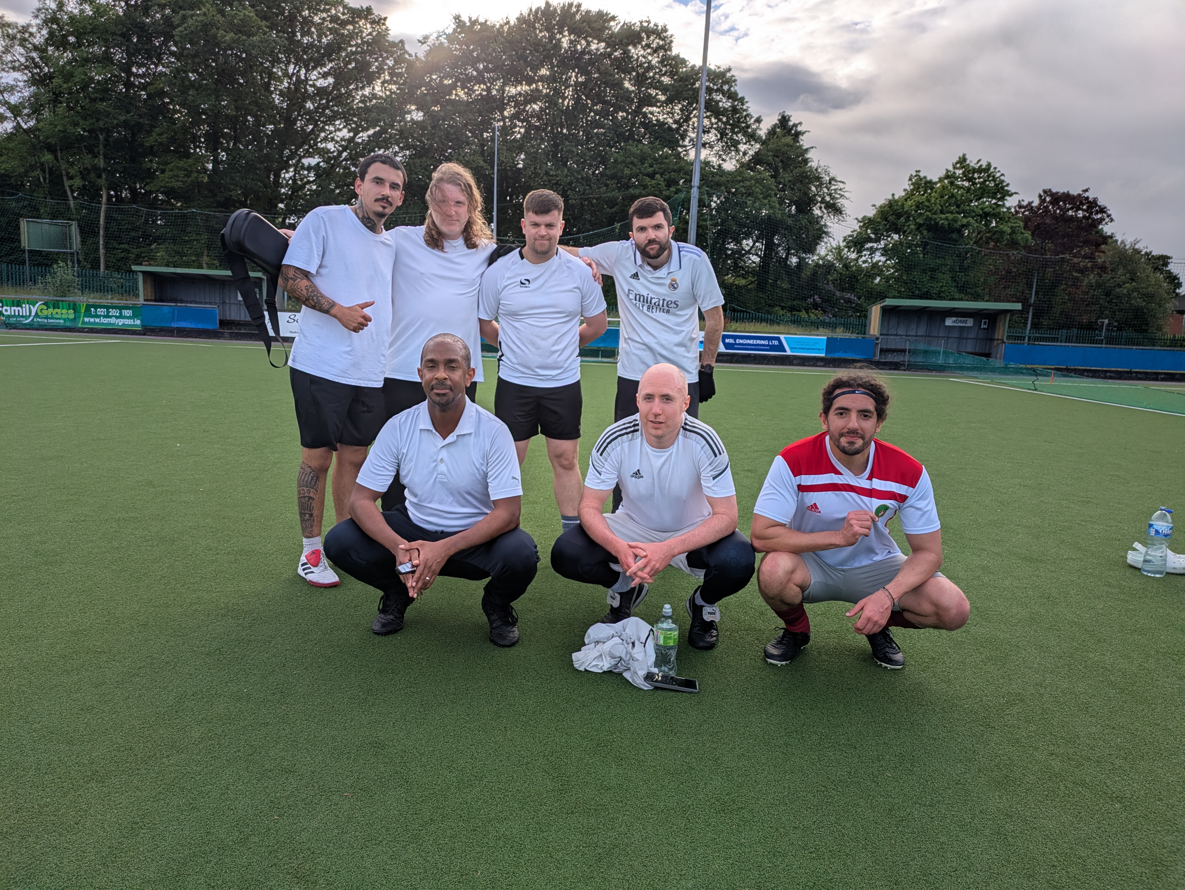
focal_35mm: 25
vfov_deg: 54.9
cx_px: 592
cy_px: 445
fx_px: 856
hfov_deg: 69.4
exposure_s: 1/1449
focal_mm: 5.43
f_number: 1.89
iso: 28
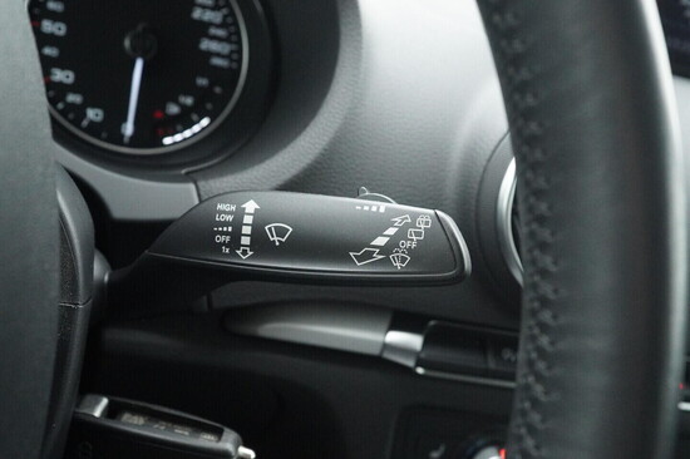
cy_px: 230
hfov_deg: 53.2
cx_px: 345
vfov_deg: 36.8
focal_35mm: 36
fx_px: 690
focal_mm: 24
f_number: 5
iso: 6400
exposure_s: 1/250
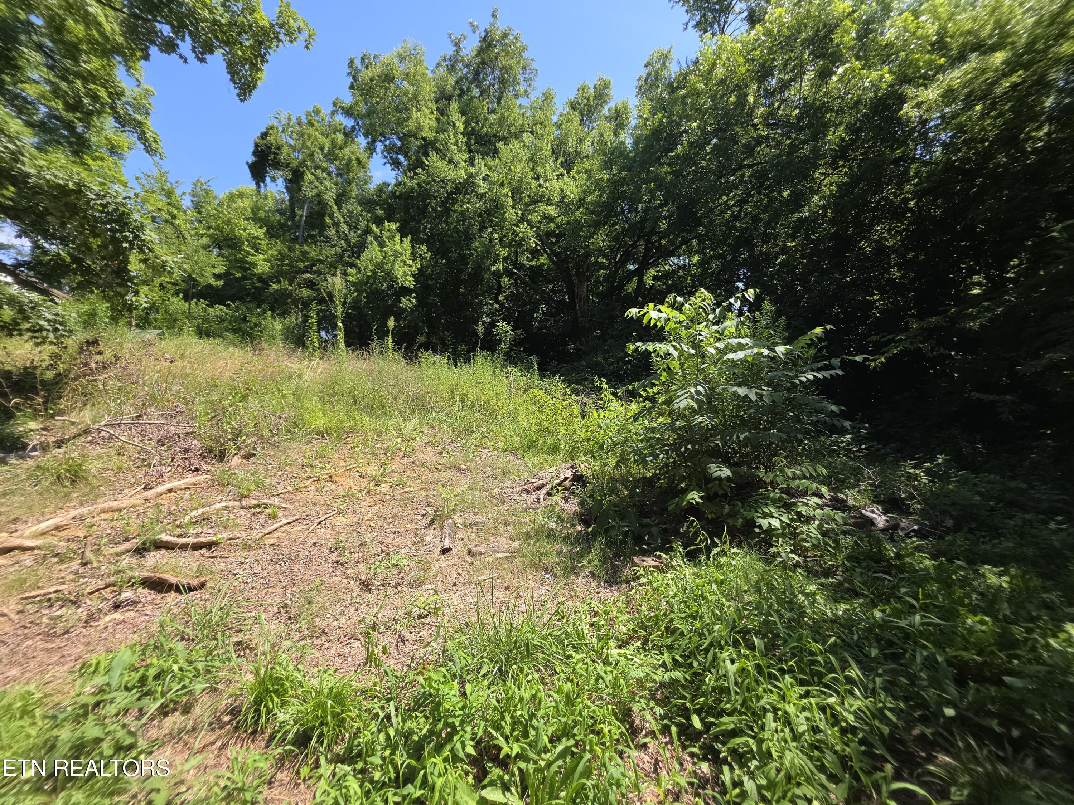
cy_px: 402
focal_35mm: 13
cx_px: 537
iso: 20
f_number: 1.9
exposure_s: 1/470
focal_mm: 2.2
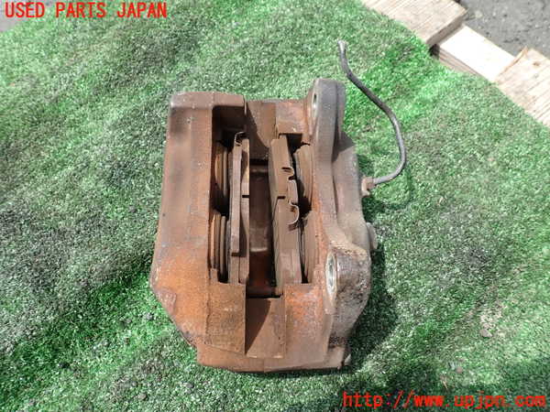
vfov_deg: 54.9
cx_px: 275
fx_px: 397
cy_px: 206
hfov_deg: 69.4
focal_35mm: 25
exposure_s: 1/640
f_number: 2.8
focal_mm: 4.5
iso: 100
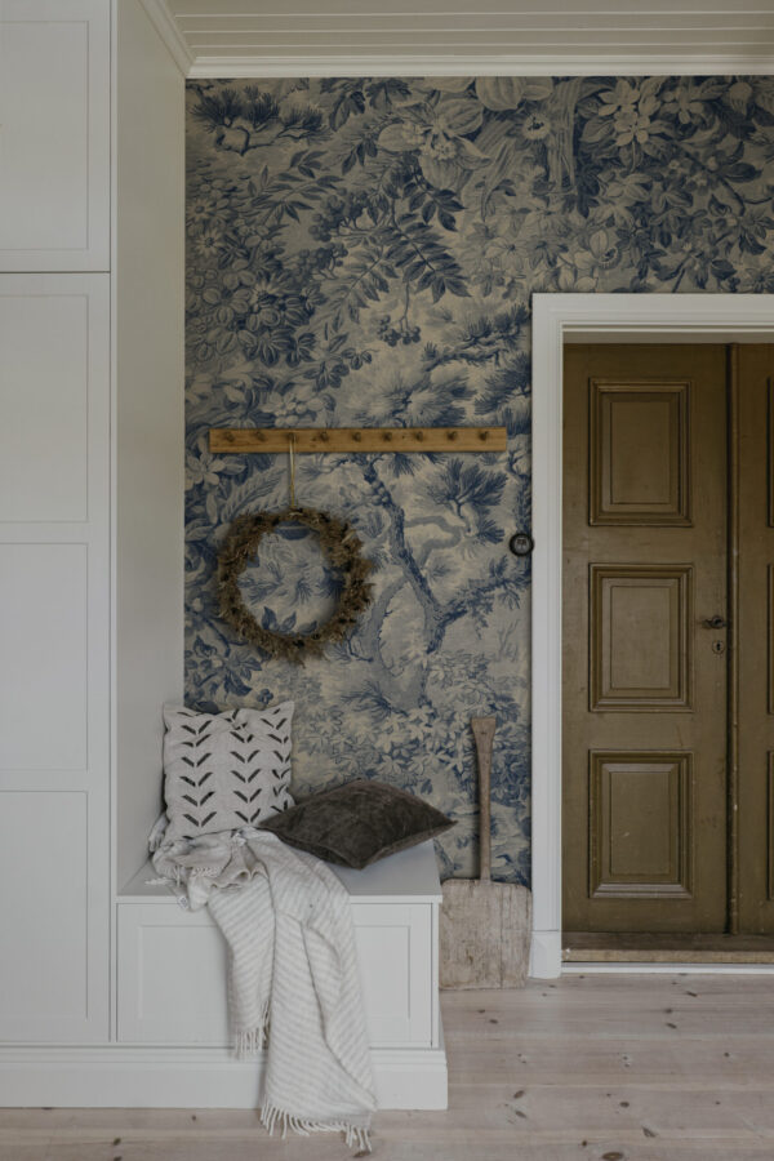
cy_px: 580
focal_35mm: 22
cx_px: 387
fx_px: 709
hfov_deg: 57.2
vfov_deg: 78.6
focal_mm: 22
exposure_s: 1/60
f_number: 6.3
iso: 640
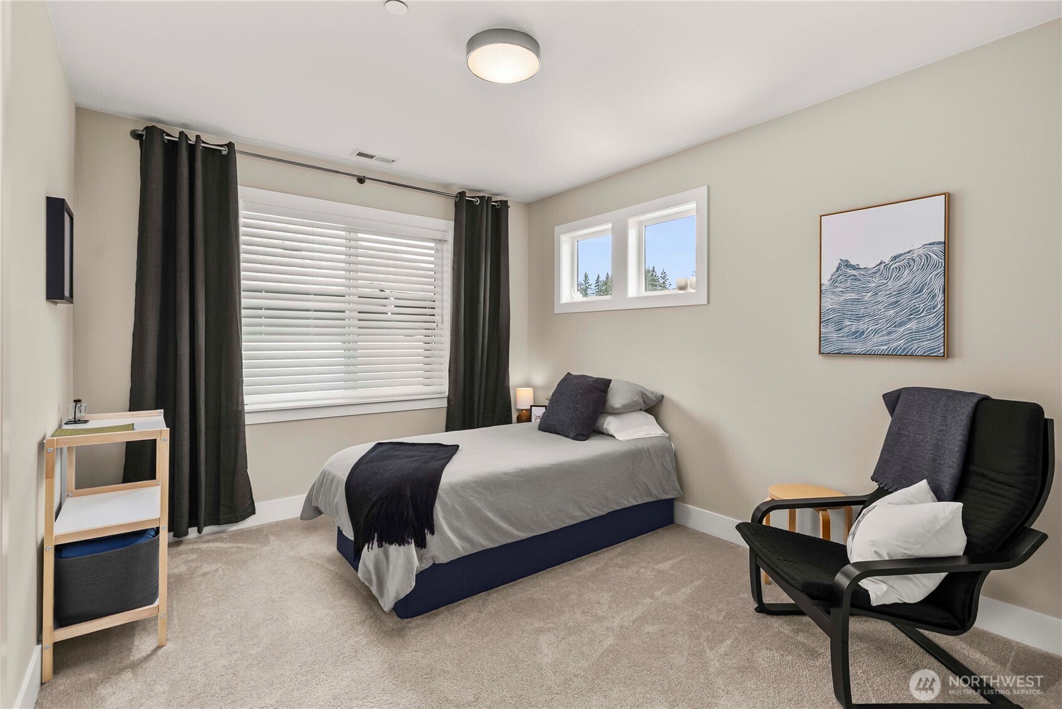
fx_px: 472
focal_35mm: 16
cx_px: 531
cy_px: 354
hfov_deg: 96.7
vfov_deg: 73.8
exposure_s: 1/15
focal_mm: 16
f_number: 7.1
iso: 1000
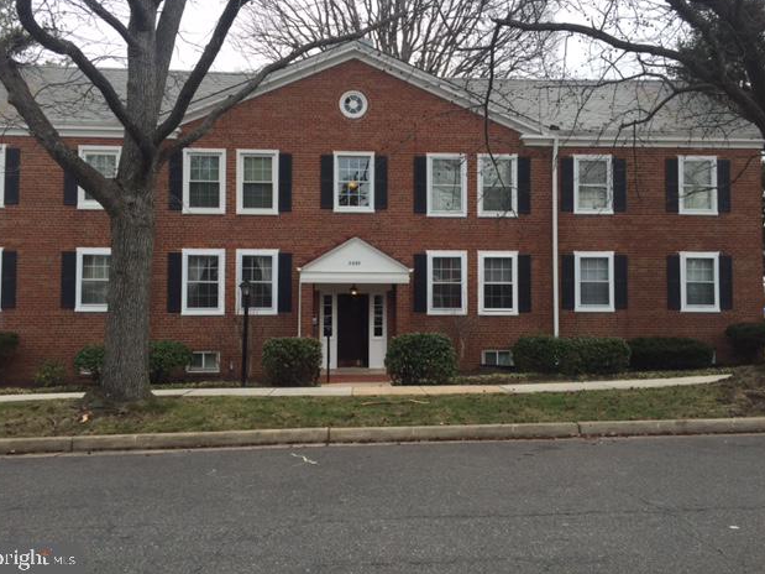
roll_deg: +0.2
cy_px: 278
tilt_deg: +2.4
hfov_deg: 60.0
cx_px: 381
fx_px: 663
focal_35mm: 30
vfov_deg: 46.8
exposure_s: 1/732
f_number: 2.2
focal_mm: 4.15
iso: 32
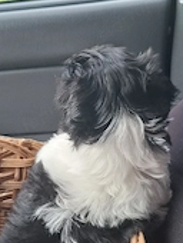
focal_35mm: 54
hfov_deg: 27.0
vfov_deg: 35.5
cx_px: 74
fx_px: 380
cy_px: 134
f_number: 1.8
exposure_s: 1/100
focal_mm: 5.54
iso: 64
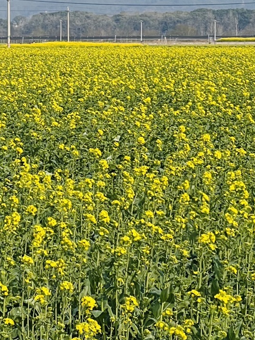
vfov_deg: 9.1
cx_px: -2
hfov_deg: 6.8
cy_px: 70
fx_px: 2133
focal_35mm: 217
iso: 32
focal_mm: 9
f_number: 2.8
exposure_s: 1/699
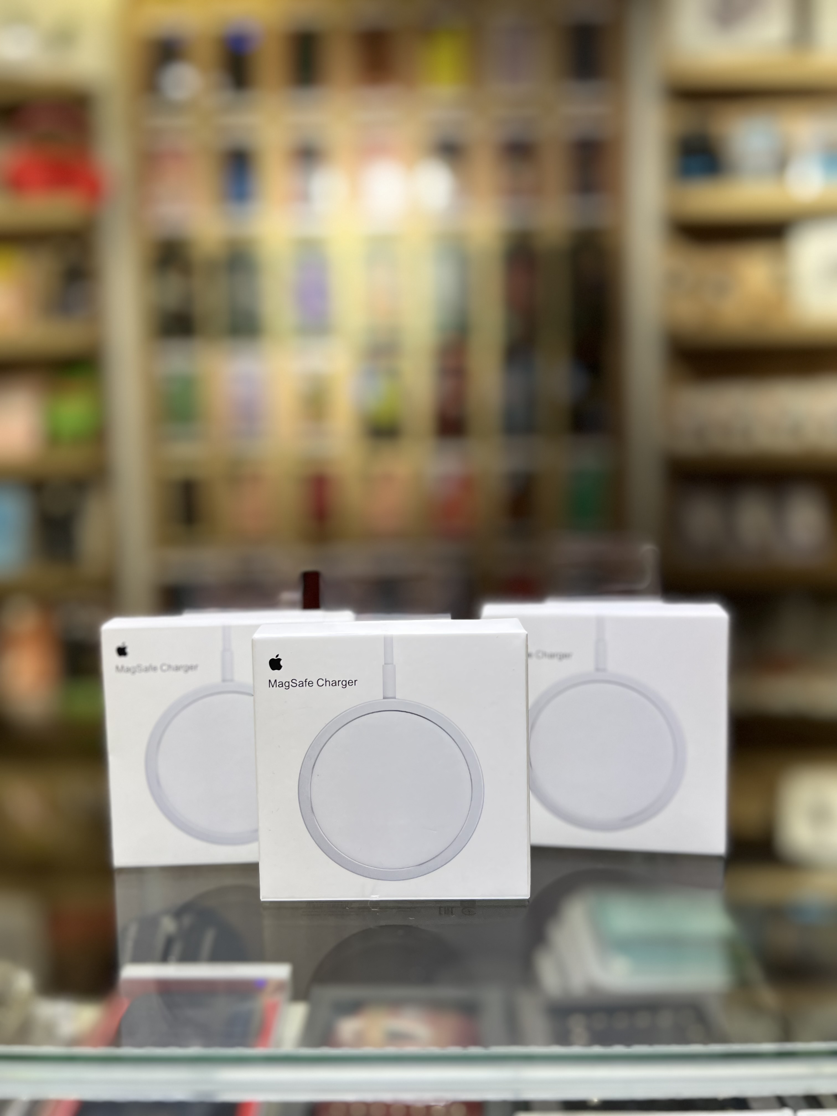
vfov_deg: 67.3
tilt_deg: -3.2
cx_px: 418
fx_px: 838
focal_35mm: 26
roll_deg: +2.1
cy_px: 558
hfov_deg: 53.1
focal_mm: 5.7
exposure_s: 1/100
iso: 40
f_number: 1.5
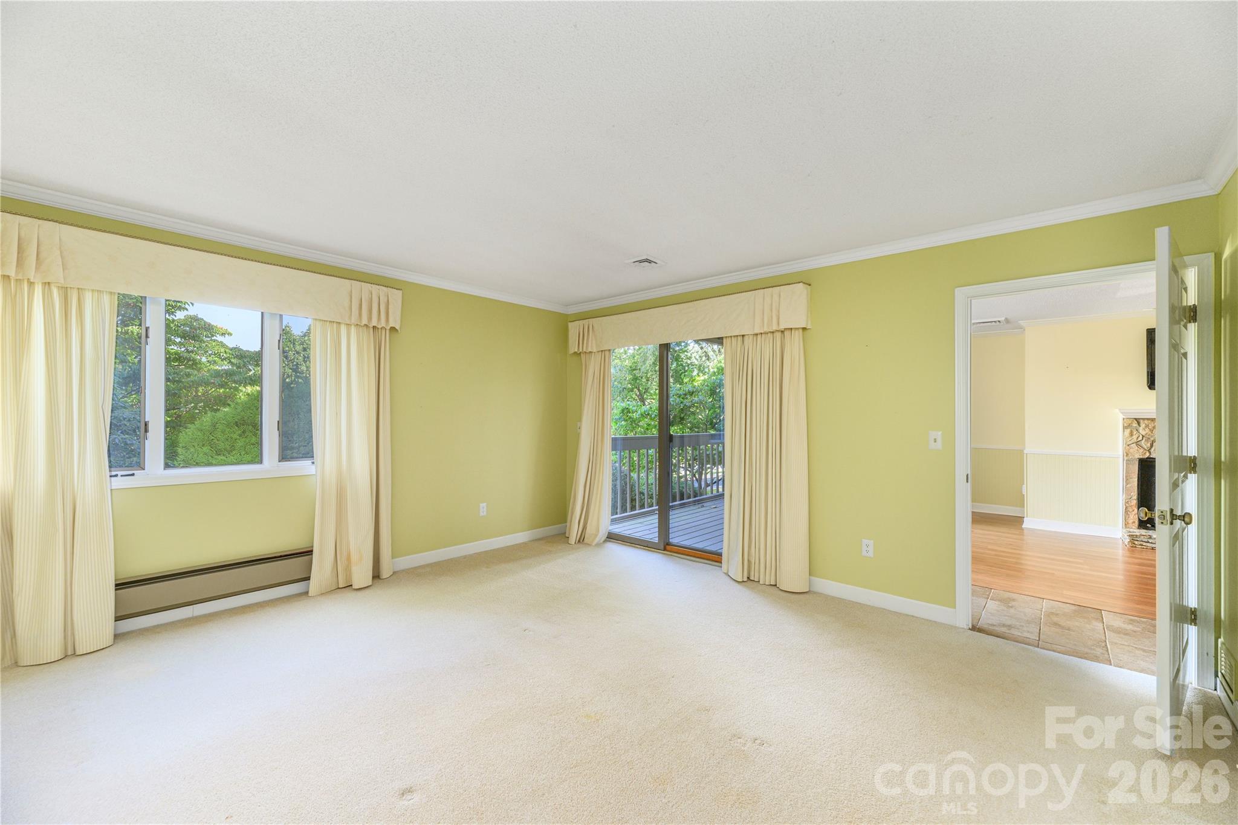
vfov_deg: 81.2
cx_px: 619
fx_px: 481
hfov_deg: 104.3
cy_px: 412
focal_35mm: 14
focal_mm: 14
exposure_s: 1/20
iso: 320
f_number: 8
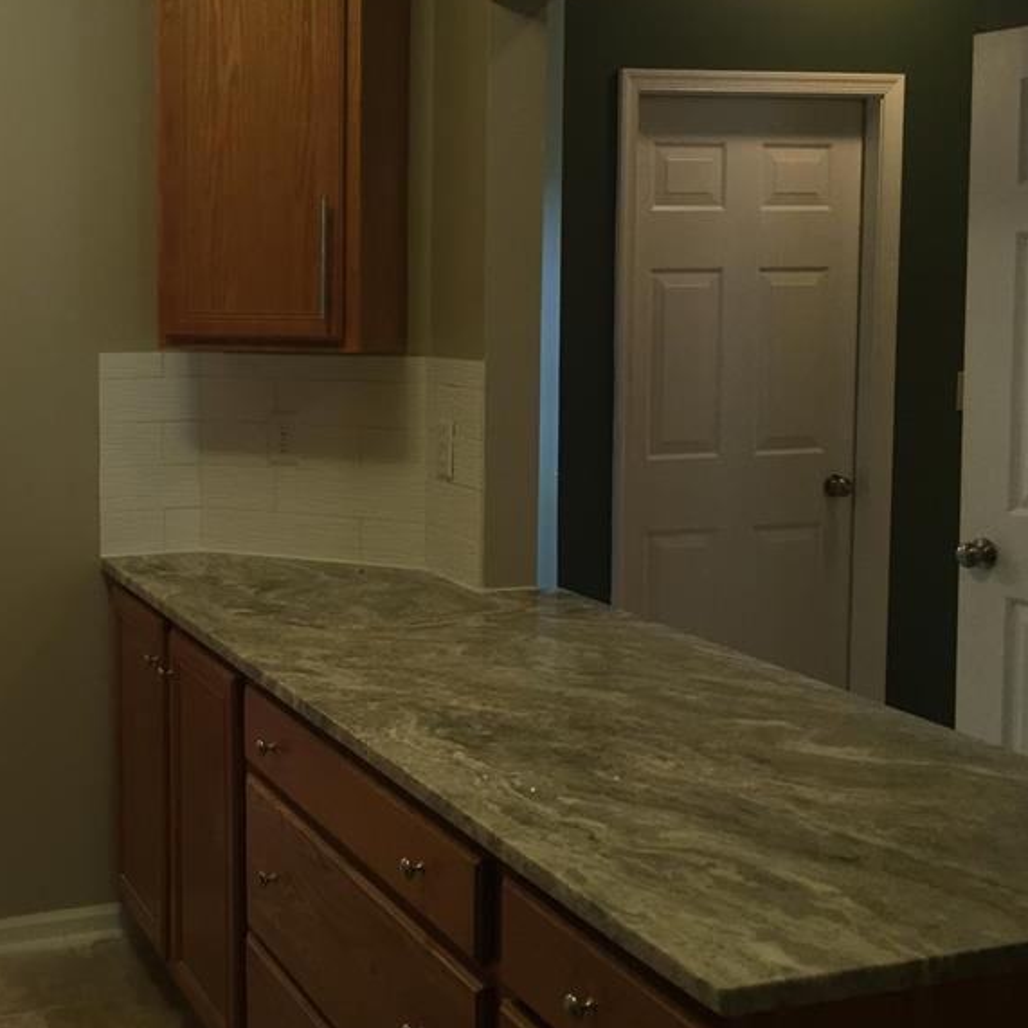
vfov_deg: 36.7
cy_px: 410
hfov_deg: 35.3
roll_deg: +0.0
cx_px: 166
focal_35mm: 46
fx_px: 1546
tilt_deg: -4.4
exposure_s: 1/30
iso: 100
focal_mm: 4.15
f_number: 2.2
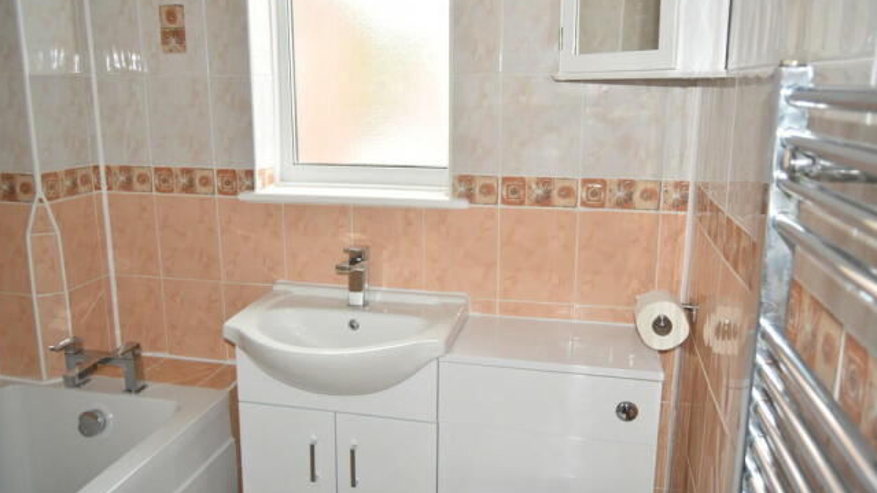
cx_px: 437
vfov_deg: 40.1
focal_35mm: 29
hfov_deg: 66.1
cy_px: 229
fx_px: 674
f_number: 3.5
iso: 100
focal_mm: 18
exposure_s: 1/60
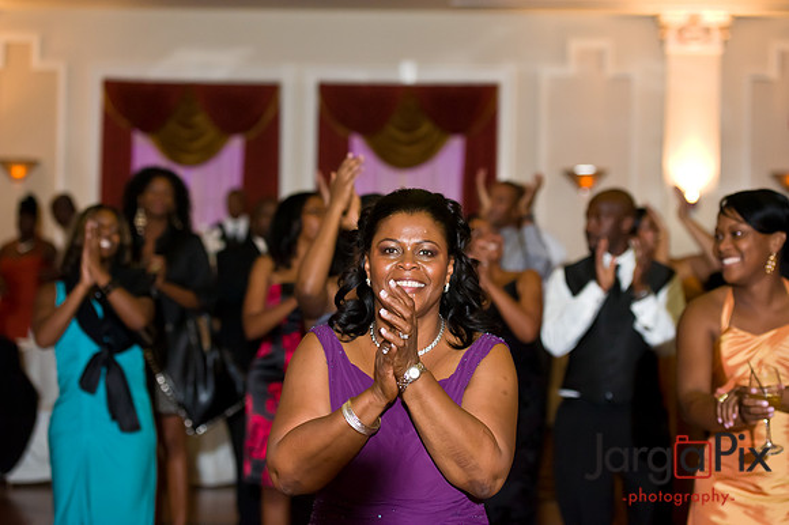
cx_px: 394
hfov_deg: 23.9
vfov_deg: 16.1
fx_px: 1862
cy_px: 262
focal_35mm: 85
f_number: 3.2
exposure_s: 1/125
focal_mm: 85
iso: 3200
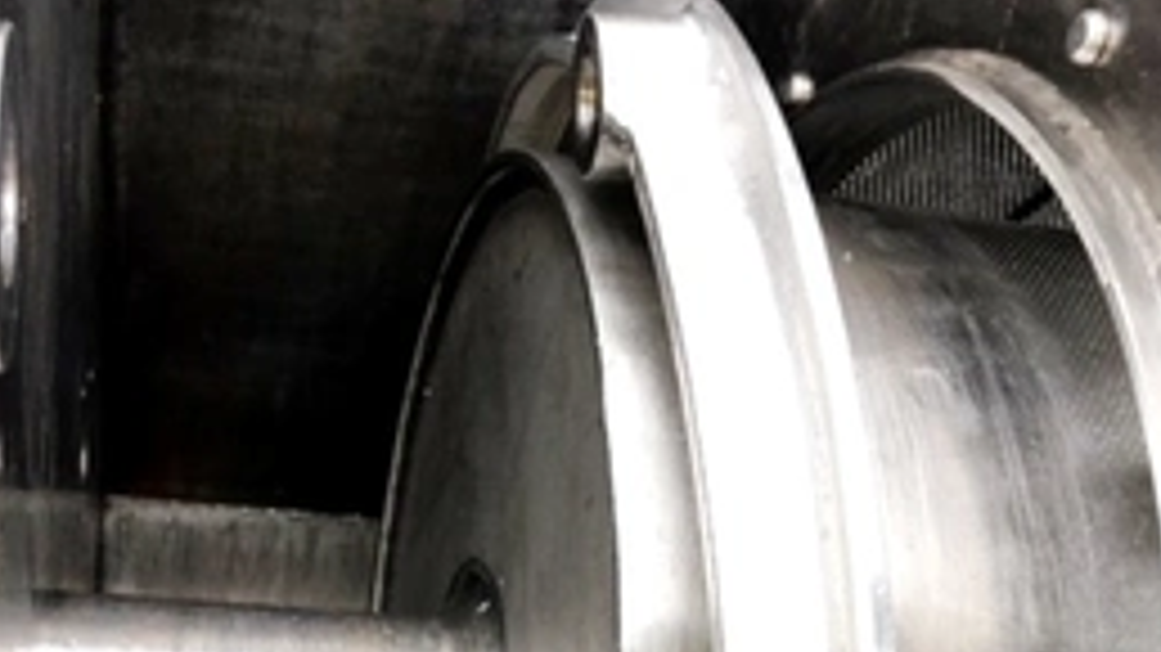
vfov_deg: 23.0
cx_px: 554
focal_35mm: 49
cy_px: 715
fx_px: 1508
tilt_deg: -56.6
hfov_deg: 42.1
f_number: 2.2
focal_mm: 4.15
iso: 32
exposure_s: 1/60
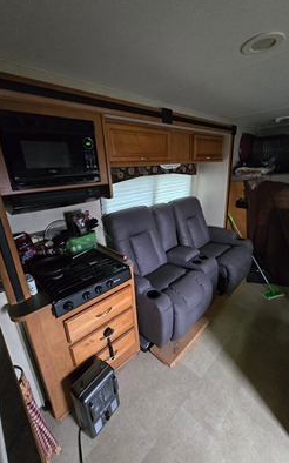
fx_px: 177
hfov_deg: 78.5
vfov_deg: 105.3
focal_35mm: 14
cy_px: 229
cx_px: 155
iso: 1250
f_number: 2.2
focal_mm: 2.2
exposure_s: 1/30
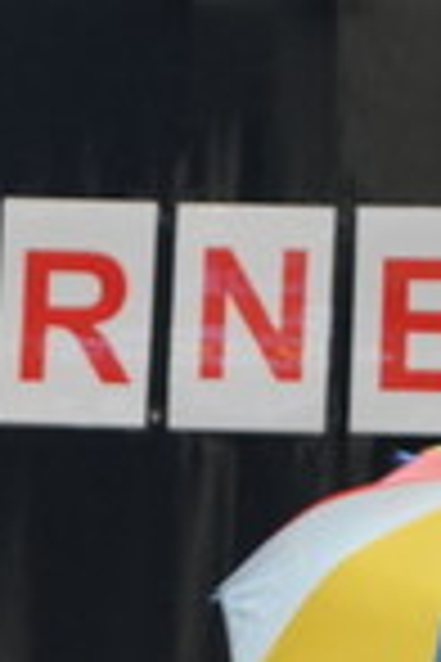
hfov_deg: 1.7
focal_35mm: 815
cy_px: 1054
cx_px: -58
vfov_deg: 2.5
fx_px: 14974
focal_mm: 100
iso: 400
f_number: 5.6
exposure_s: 1/20
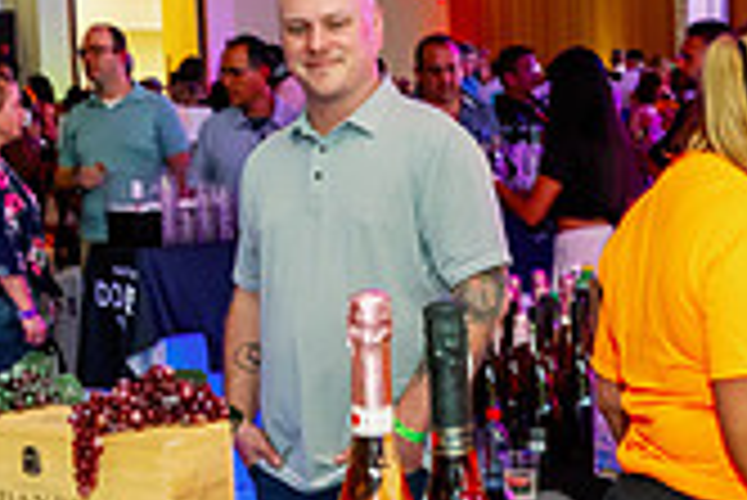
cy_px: 236
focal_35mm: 84
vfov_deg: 16.3
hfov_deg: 24.1
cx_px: 315
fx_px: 1744
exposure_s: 1/80
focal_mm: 24
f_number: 5
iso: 1600
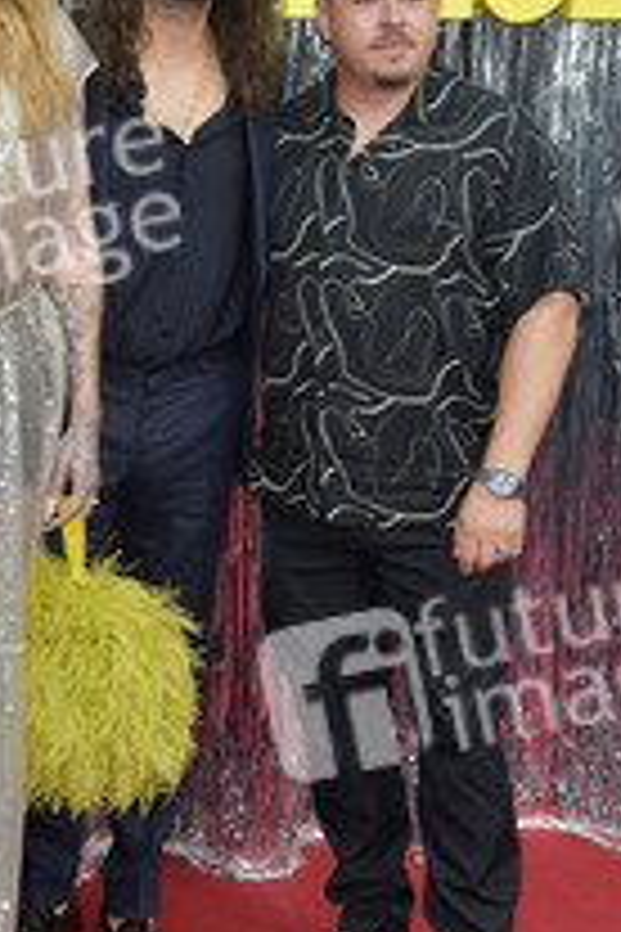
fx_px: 2199
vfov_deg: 23.9
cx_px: 81
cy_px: 450
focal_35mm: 85
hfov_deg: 15.9
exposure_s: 1/200
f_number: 6.3
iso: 640
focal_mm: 44
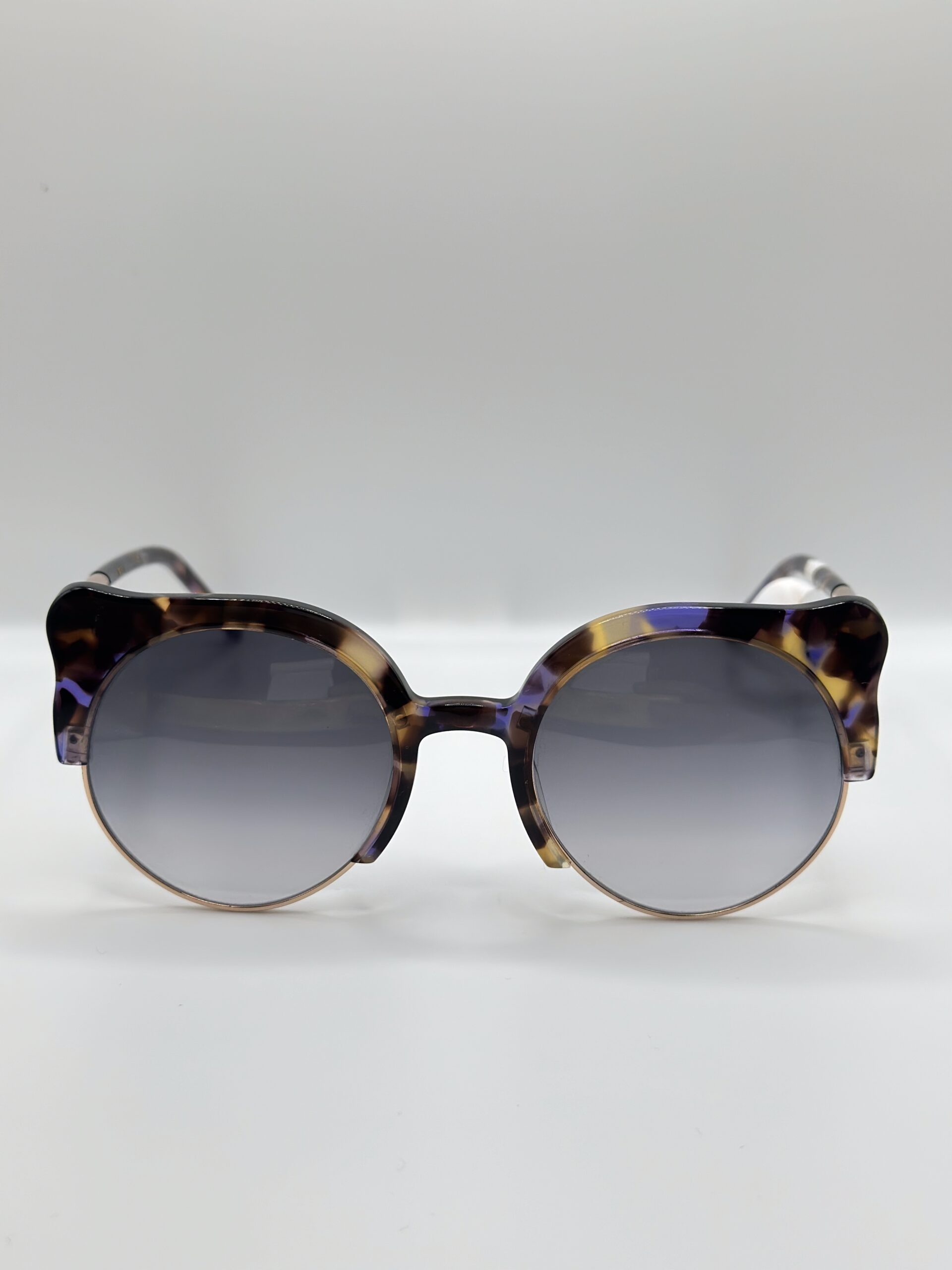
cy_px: 635
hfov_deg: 30.3
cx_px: 476
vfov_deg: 39.7
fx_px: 1760
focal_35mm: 48
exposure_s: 1/499
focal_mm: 6.86
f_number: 1.78
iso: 80
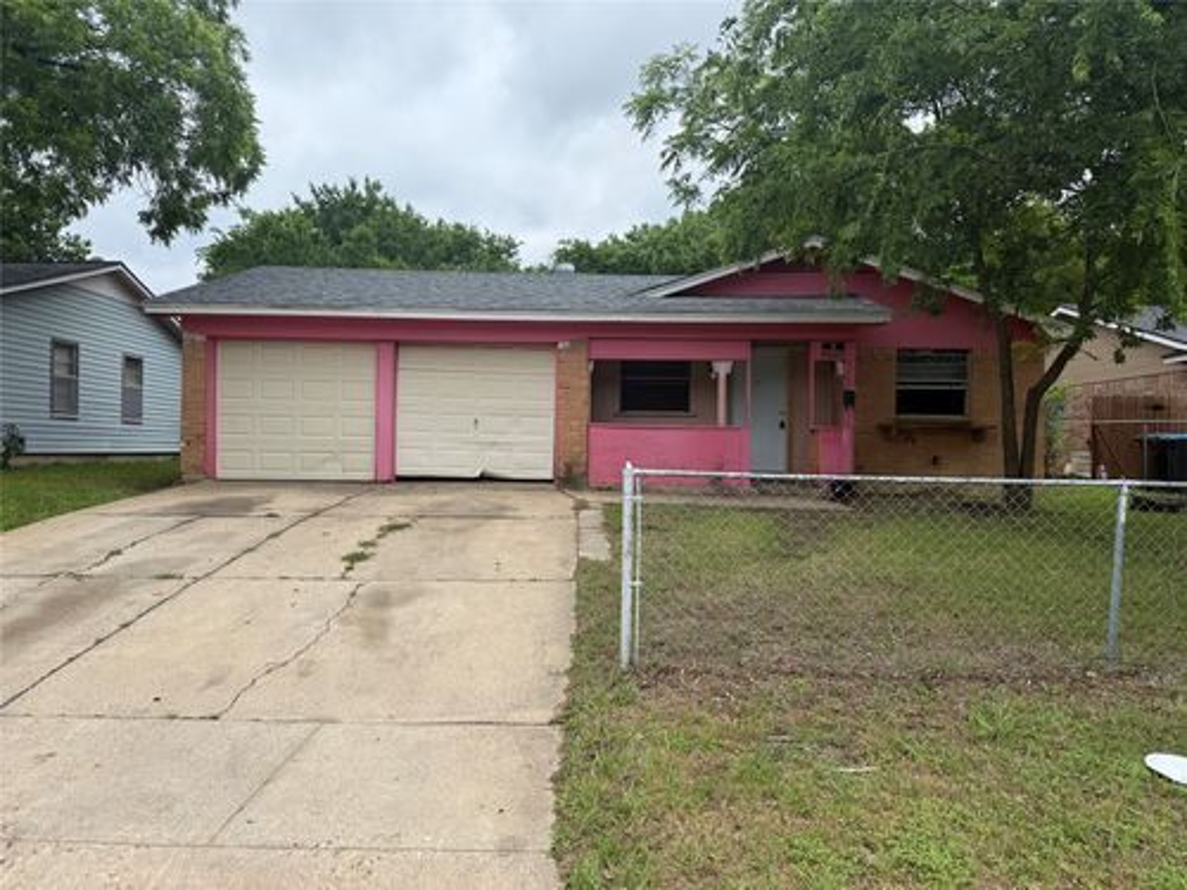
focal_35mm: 24
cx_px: 594
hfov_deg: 71.6
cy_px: 445
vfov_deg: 56.8
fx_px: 823
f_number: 1.78
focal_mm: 6.76
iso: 80
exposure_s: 1/3953
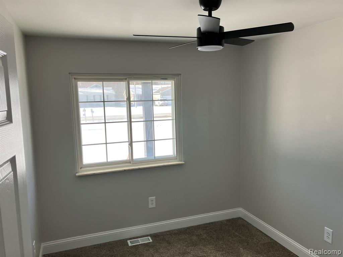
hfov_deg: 63.4
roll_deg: +1.1
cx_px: 172
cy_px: 128
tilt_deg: -6.6
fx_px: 277
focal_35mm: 28
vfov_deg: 49.7
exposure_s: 1/121
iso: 32
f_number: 1.8
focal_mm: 3.99
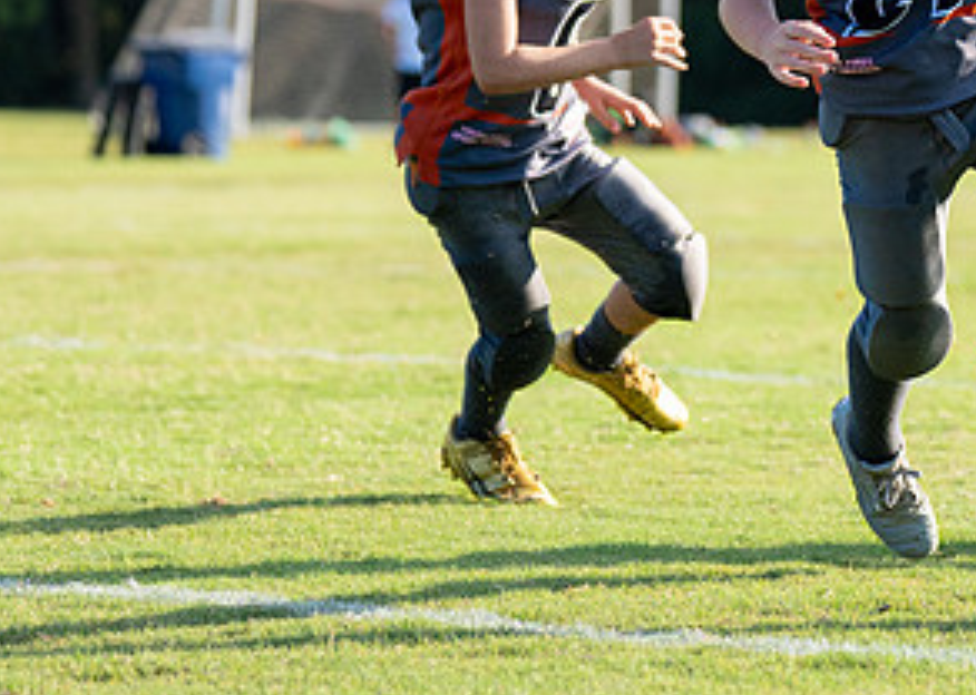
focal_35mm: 233
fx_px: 6453
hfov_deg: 8.6
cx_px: 879
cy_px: 32
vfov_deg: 6.2
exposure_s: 1/4000
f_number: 2.8
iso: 320
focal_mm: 84
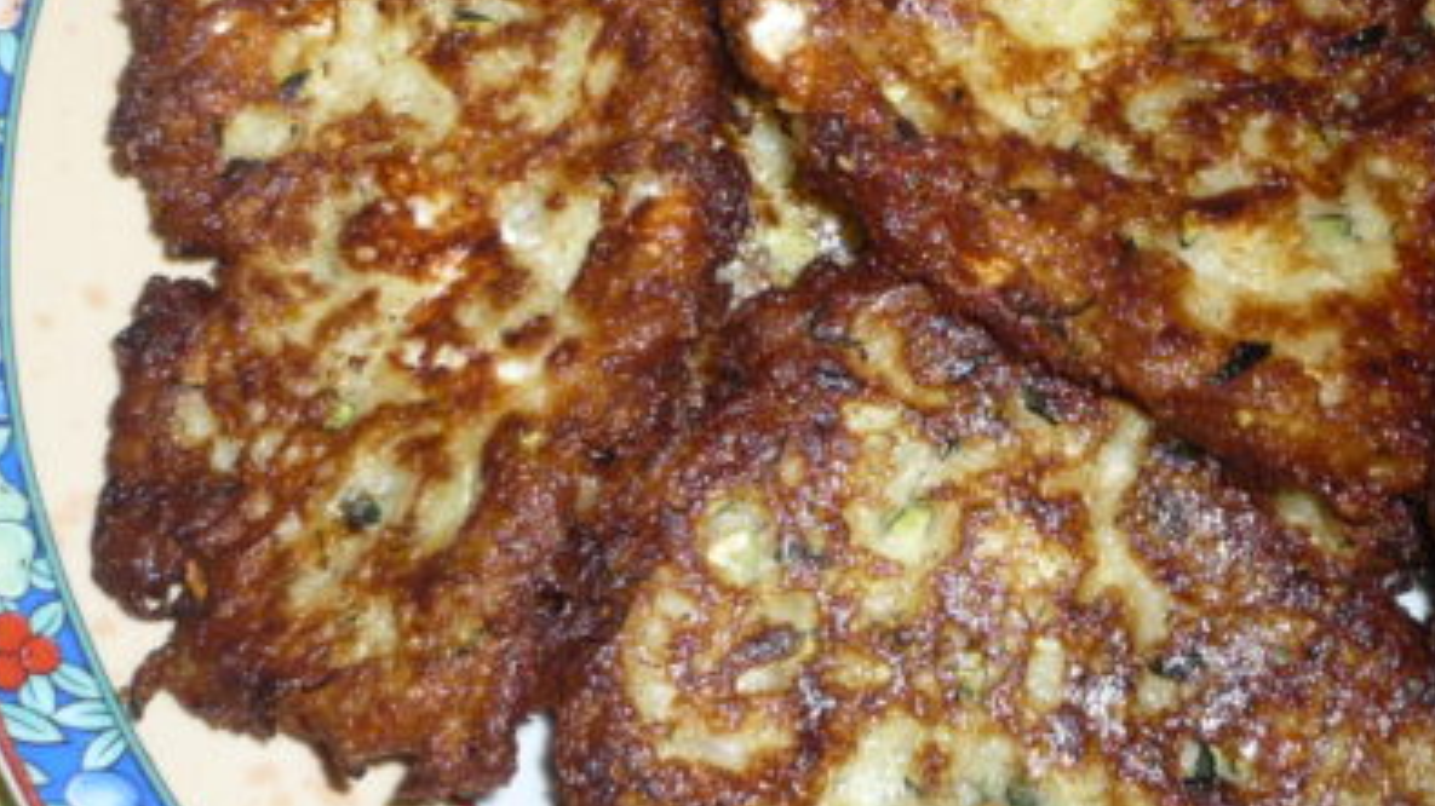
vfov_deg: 18.0
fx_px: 2549
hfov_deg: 31.1
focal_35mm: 67
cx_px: 1021
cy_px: 298
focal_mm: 5.8
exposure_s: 1/30
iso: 100
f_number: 2.8
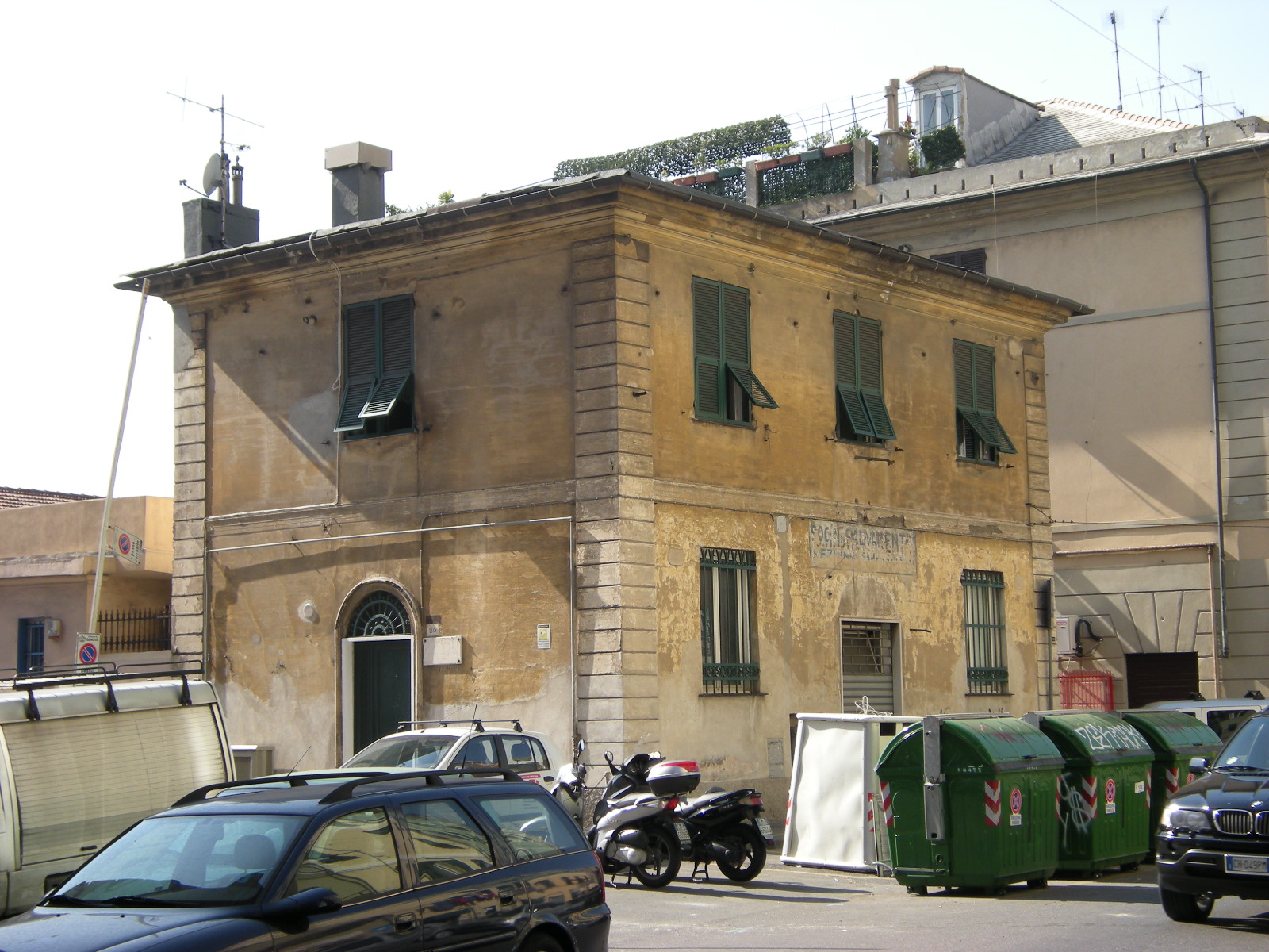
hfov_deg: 31.7
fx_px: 2236
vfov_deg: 24.0
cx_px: 634
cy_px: 476
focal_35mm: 61
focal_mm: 10.1
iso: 64
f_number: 4.1
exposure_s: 1/230
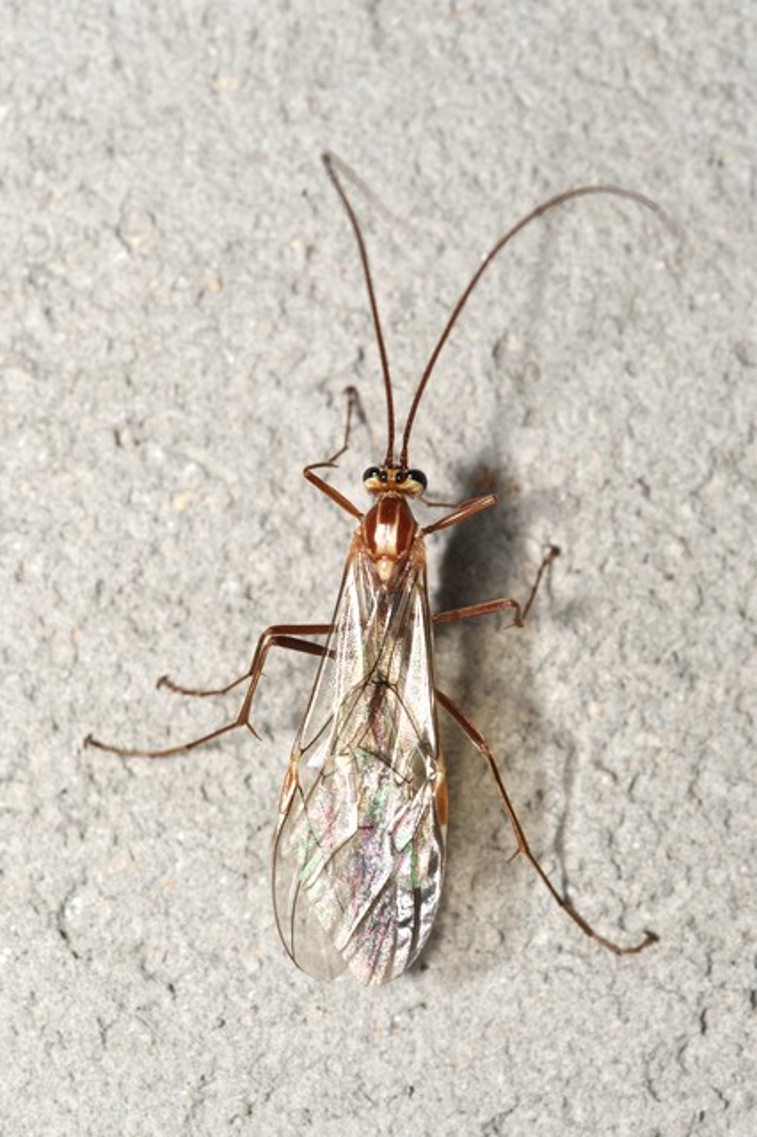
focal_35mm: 225
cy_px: 568
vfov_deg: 9.2
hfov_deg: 6.1
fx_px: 7104
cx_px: 378
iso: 400
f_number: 9
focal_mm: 150
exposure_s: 1/250
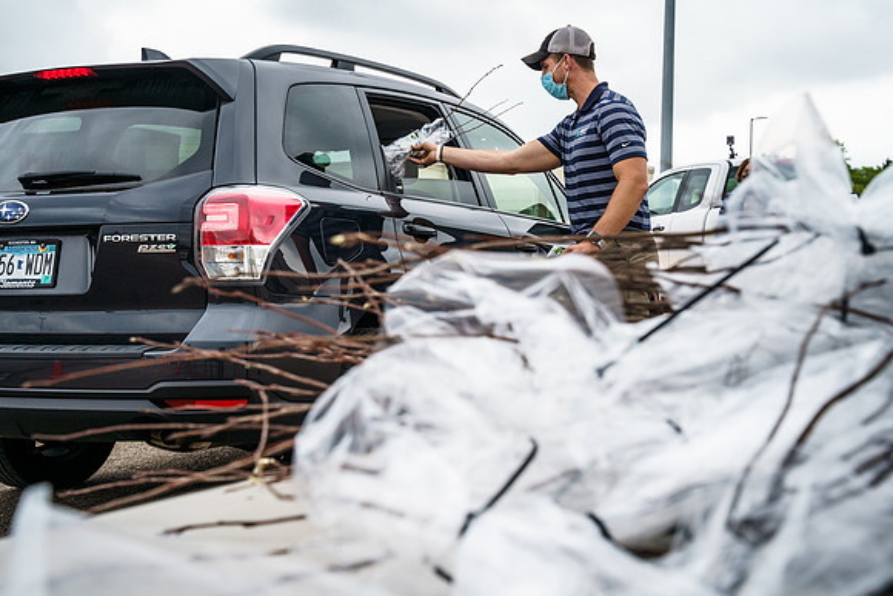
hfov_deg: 39.9
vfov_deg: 27.2
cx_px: 440
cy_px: 303
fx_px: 1230
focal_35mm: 50
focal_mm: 48.4
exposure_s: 1/1600
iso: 1600
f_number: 8
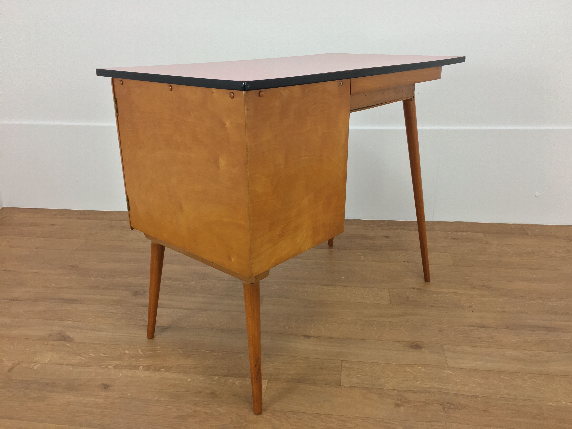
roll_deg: -0.1
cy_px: 214
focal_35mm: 29
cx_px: 286
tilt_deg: -20.9
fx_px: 479
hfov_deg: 61.7
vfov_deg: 48.2
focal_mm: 4.15
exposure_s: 1/33
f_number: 2.2
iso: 50
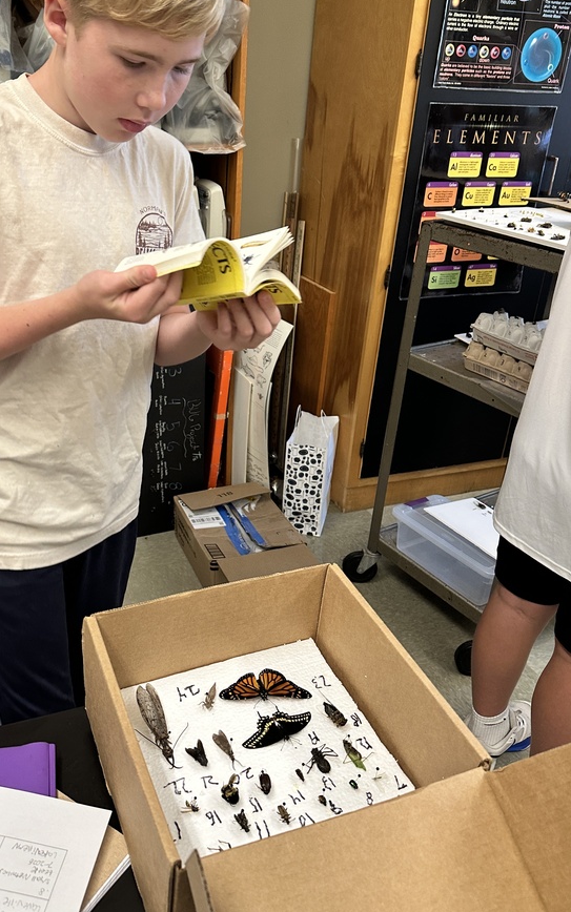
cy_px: 413
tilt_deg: -24.6
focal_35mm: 30
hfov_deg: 41.4
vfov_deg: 62.8
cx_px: 201
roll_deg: -1.9
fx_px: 746
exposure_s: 1/60
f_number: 1.78
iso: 200
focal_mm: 6.86
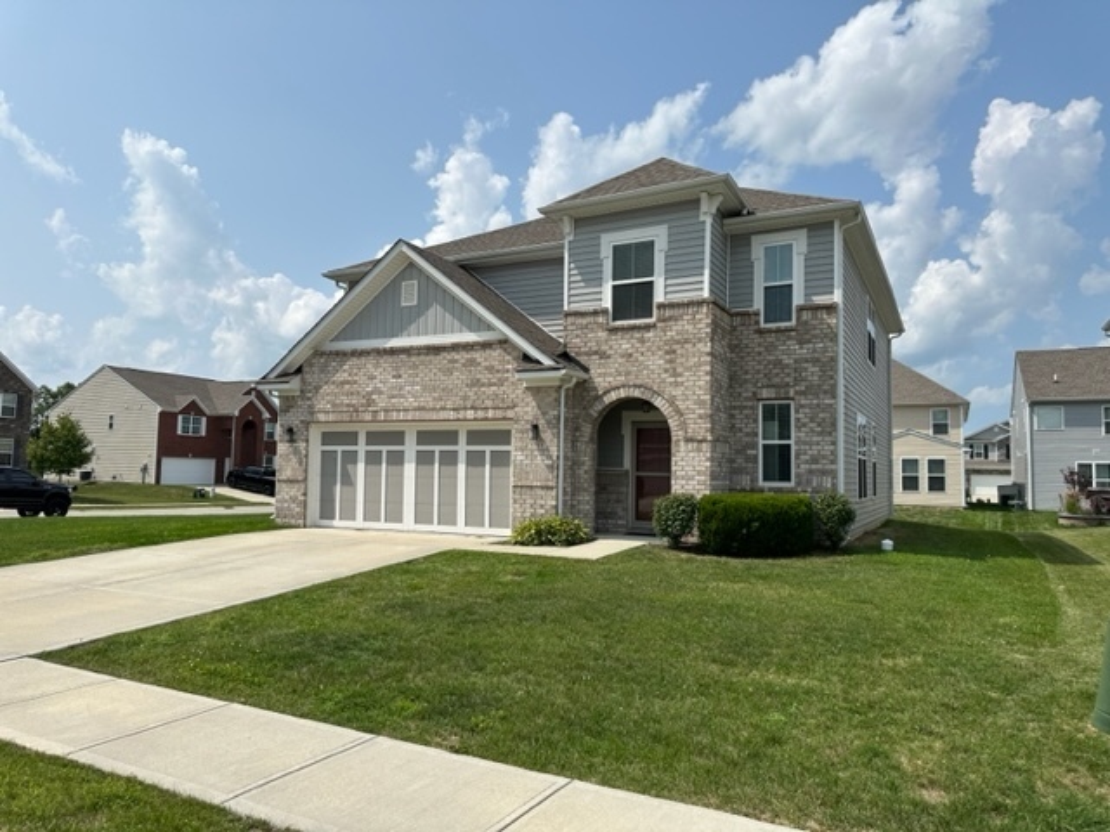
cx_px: 555
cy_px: 416
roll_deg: -1.4
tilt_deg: +4.2
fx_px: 770
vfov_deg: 56.8
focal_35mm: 24
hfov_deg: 71.6
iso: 80
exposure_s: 1/7576
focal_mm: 6.86
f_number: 1.78
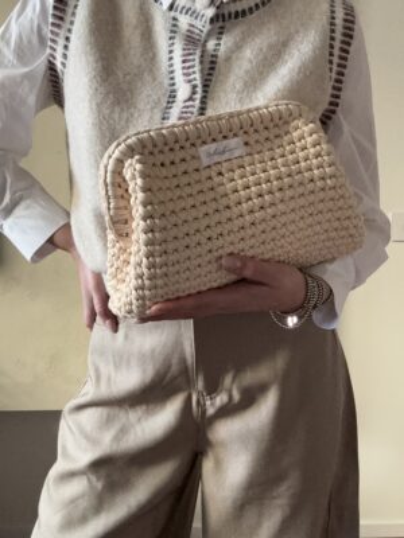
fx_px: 467
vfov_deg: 60.0
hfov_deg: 46.8
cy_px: 269
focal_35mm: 30
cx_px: 202
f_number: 1.9
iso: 320
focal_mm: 2.69
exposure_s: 1/55
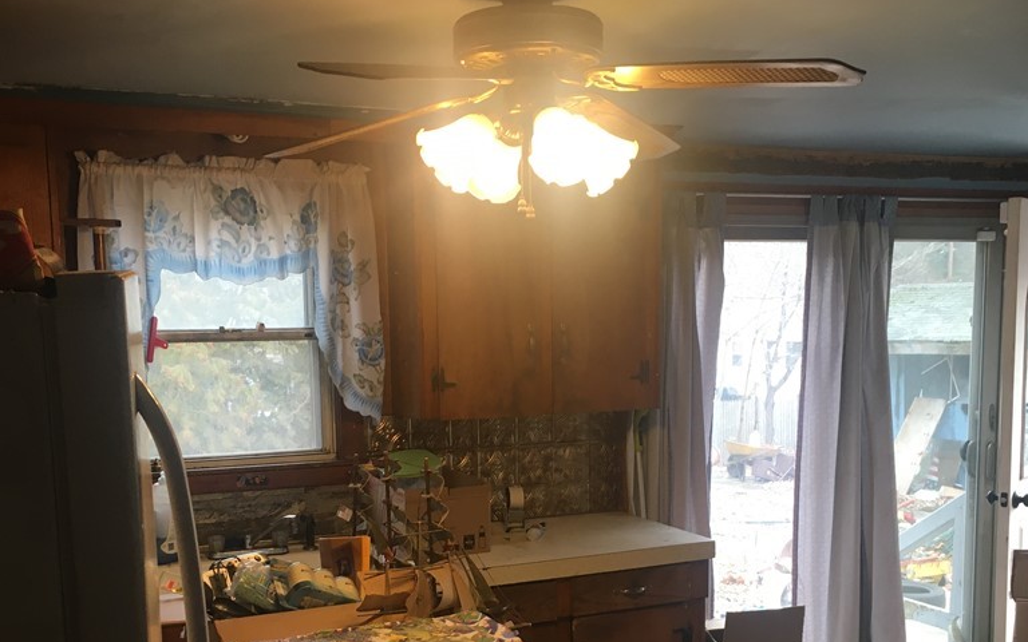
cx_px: 514
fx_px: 1149
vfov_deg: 30.9
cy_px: 456
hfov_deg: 48.2
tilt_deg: -5.6
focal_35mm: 41
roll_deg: +0.3
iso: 50
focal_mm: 4.15
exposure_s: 1/30
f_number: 2.2
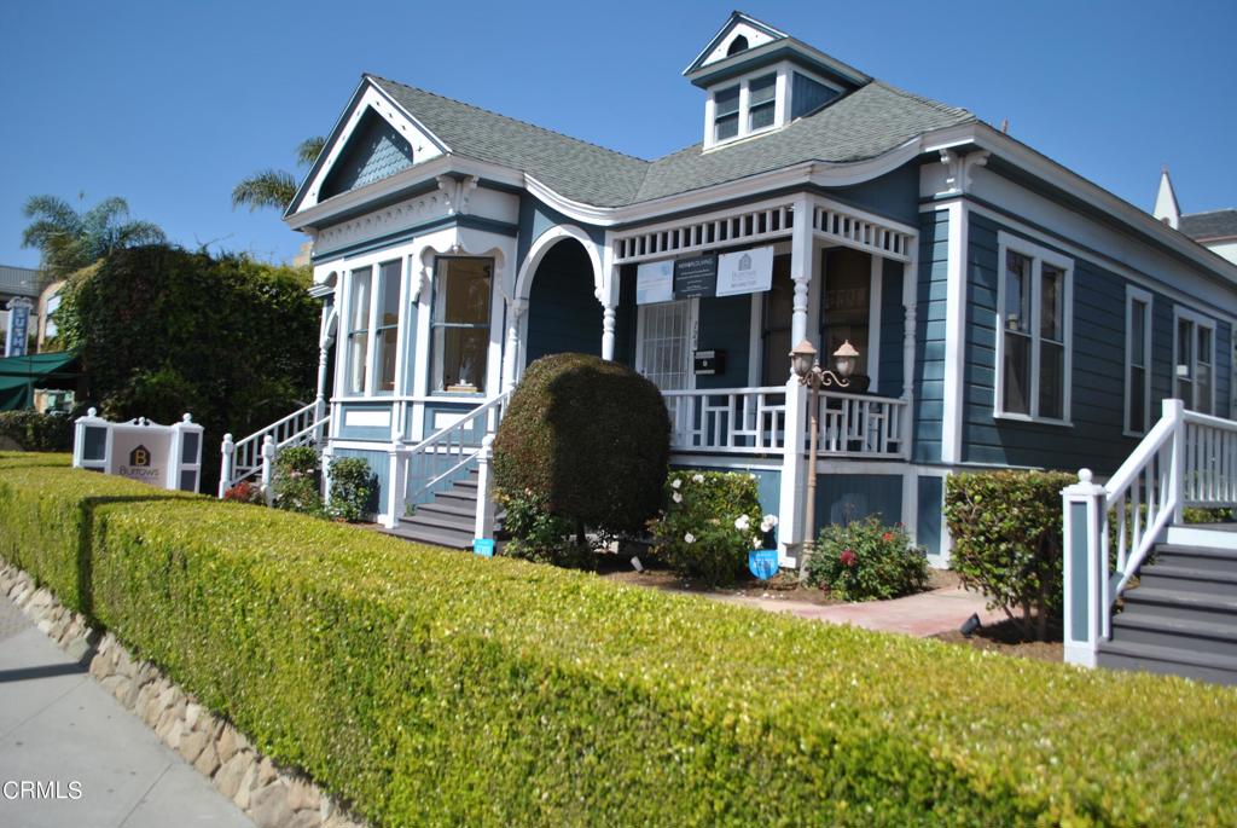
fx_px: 929
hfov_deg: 67.3
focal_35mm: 27
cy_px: 414
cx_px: 618
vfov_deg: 48.0
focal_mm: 18
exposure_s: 1/1250
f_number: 3.5
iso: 100
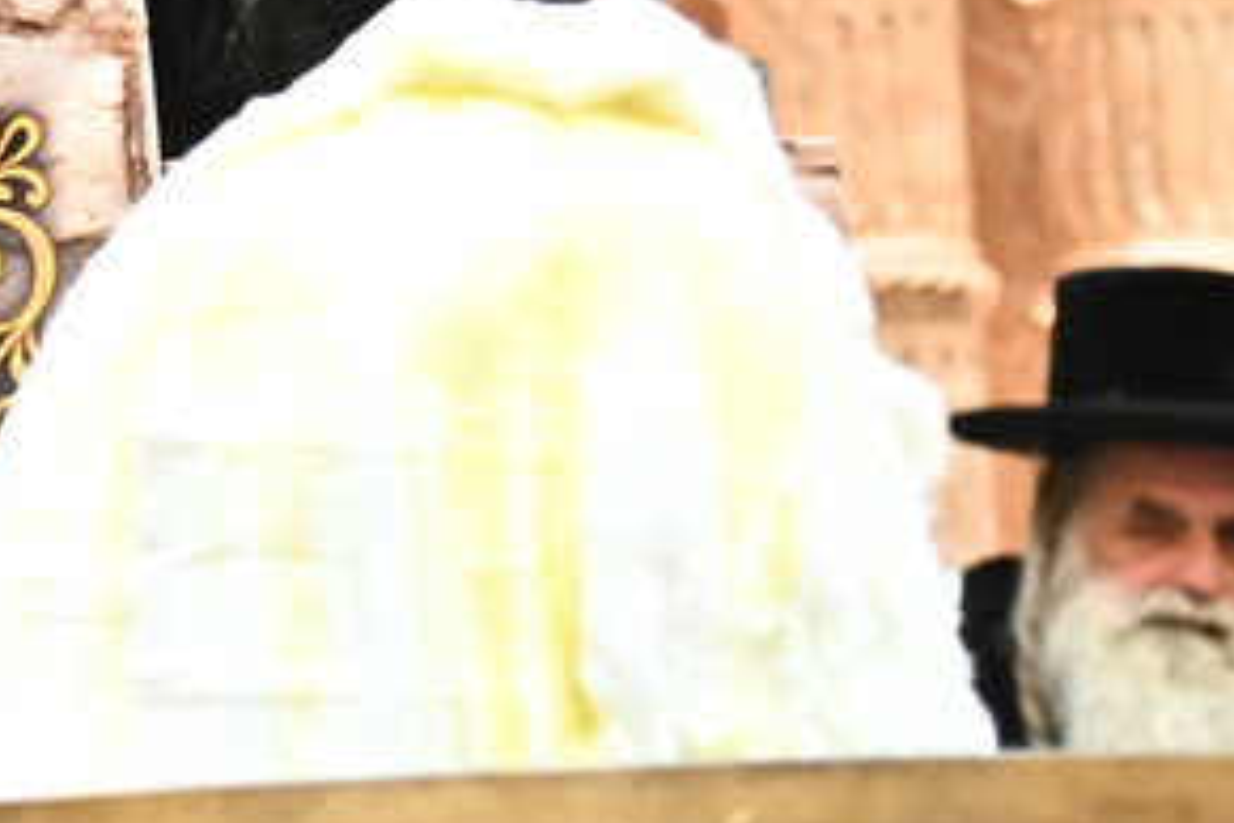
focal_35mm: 457
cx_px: -1149
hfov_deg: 4.5
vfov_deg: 3.0
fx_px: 15664
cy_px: -974
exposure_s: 1/160
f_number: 3.2
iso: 2000
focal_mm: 95
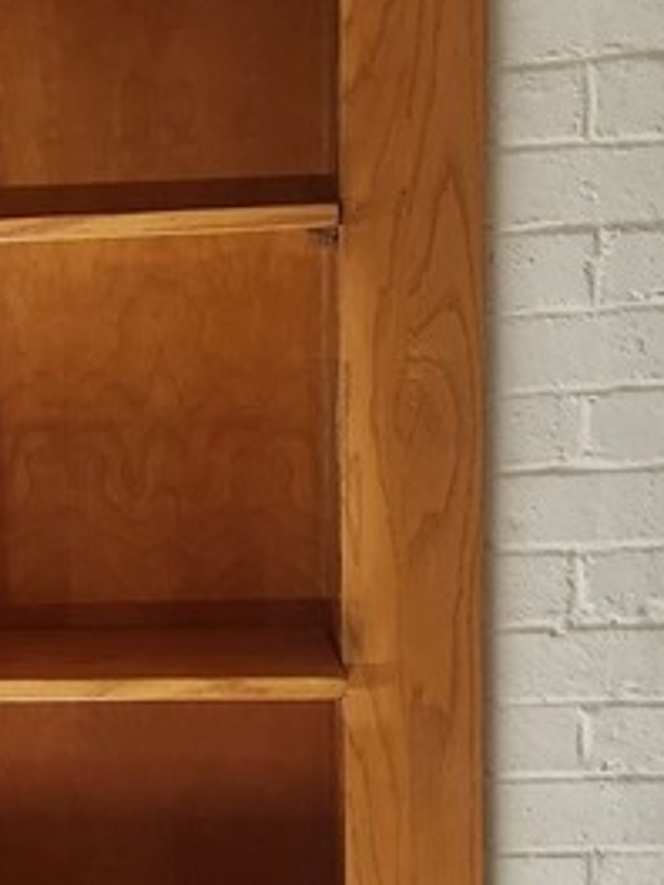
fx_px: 2404
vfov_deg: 20.7
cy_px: 634
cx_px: -80
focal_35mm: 94
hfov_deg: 15.3
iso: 100
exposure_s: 1/180
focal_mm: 5.4
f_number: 1.8
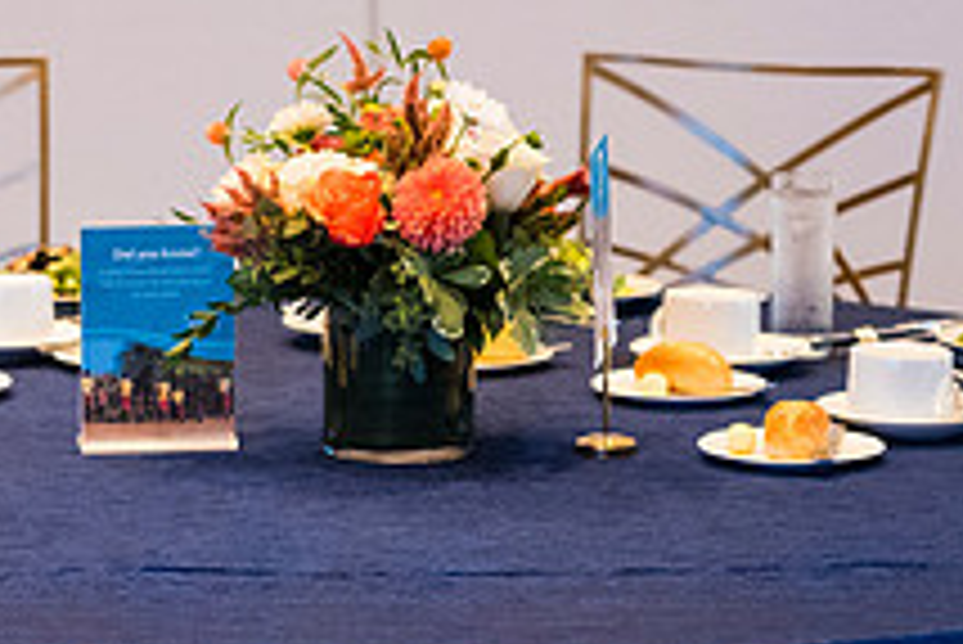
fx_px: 5086
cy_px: 286
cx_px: 364
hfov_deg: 10.8
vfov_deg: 7.2
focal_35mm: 190
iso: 5600
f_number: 2.8
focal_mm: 70
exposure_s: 1/160
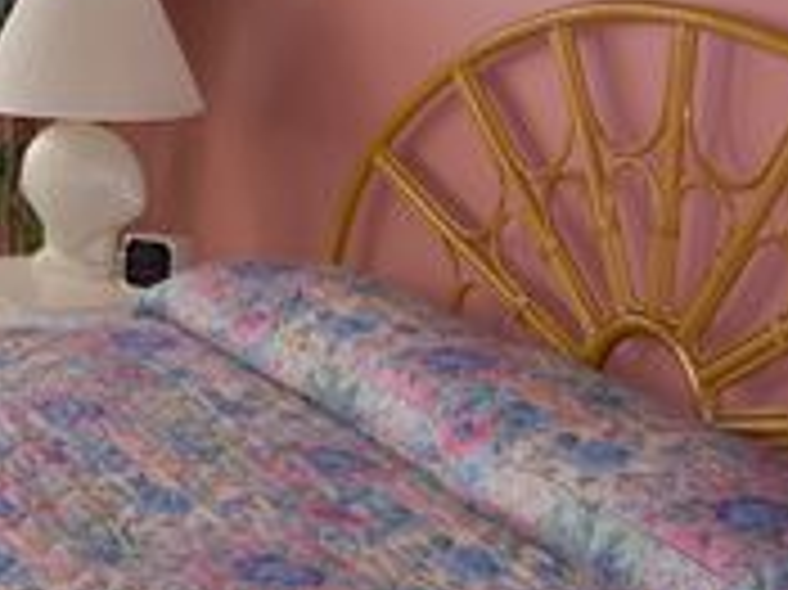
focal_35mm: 80
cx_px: 104
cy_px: -18
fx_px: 1820
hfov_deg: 23.9
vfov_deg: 17.9
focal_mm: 6.3
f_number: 2.8
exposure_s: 1/30
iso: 50
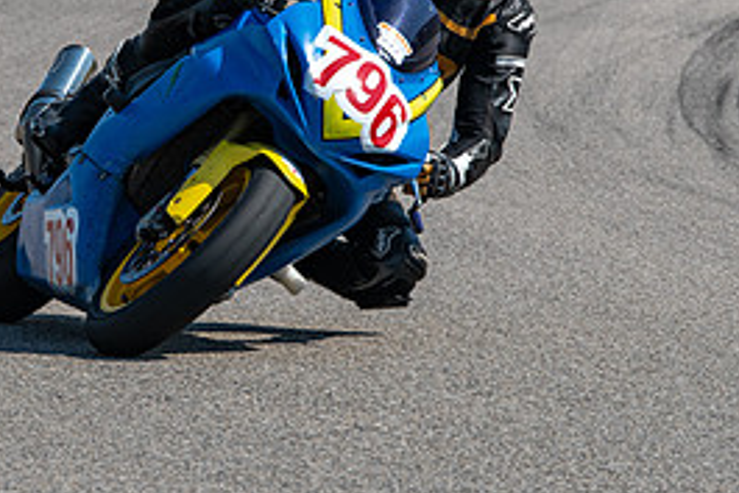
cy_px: 213
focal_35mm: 576
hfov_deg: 3.6
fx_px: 11830
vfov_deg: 2.4
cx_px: 118
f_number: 9
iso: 180
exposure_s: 1/800
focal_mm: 200
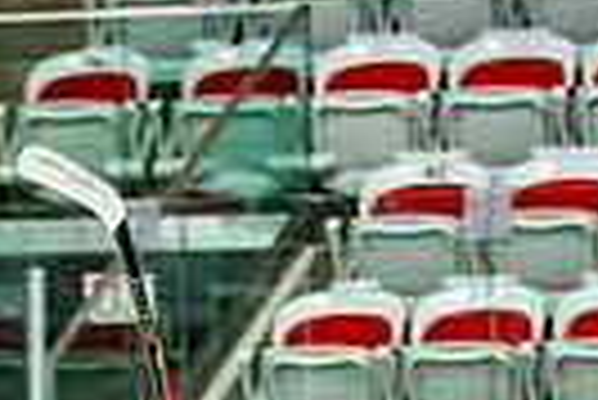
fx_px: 9063
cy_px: 843
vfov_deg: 2.5
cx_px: 132
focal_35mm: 545
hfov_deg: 3.8
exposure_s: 1/640
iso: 1600
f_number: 2.8
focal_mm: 123
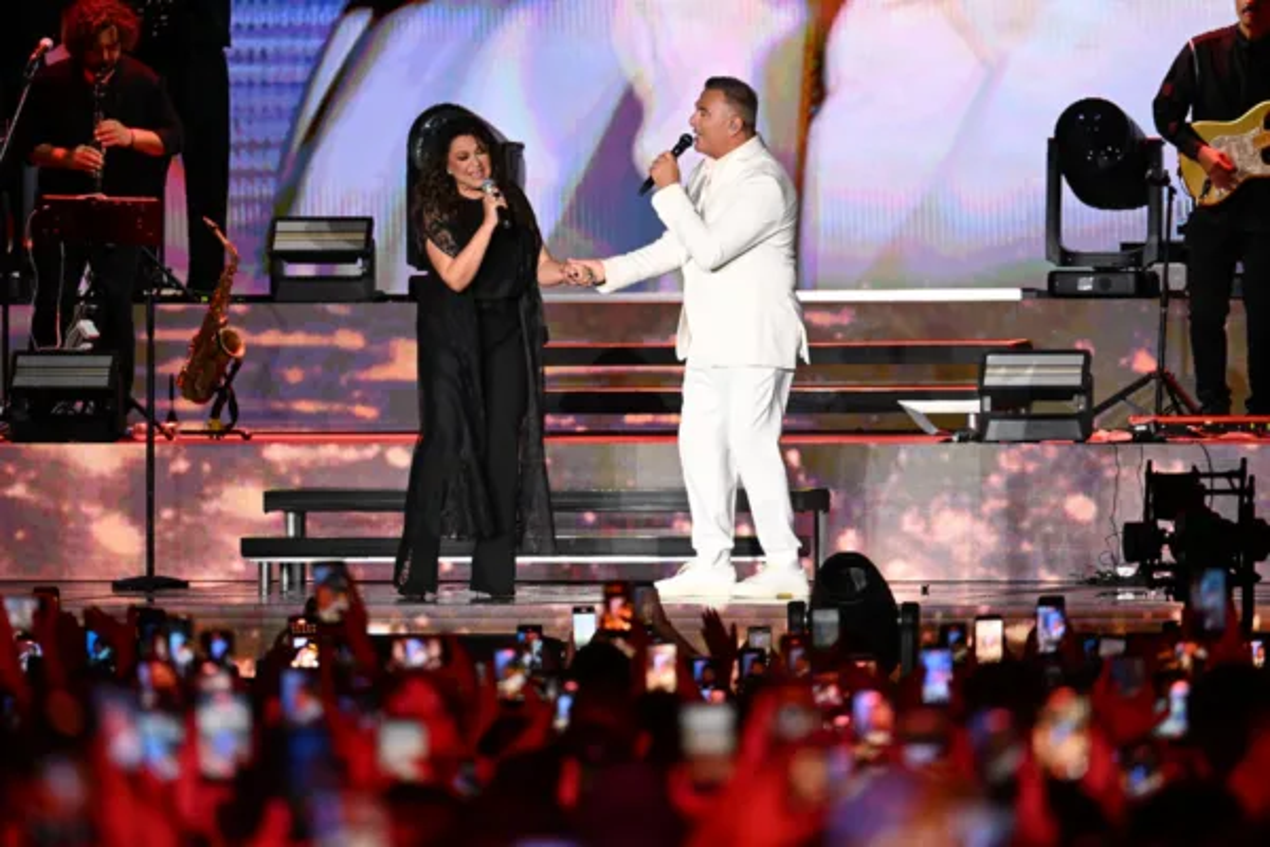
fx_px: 17638
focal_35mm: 500
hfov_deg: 4.1
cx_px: 635
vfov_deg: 2.7
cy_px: 424
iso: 4000
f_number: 6.7
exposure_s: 1/200
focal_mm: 500
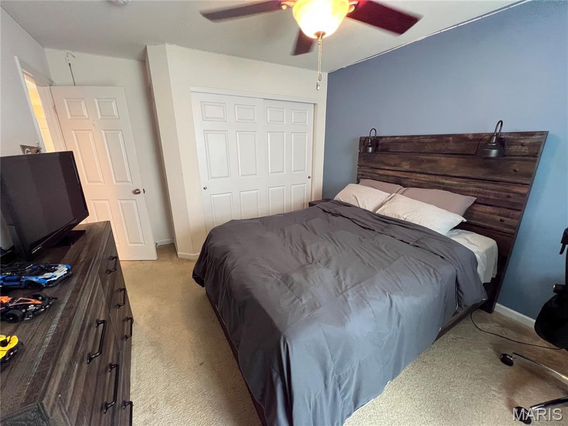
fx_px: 213
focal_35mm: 13
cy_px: 213
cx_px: 284
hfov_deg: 106.2
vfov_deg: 89.9
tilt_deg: -16.9
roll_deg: +0.0
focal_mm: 1.57
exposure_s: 1/60
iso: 320
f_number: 1.8
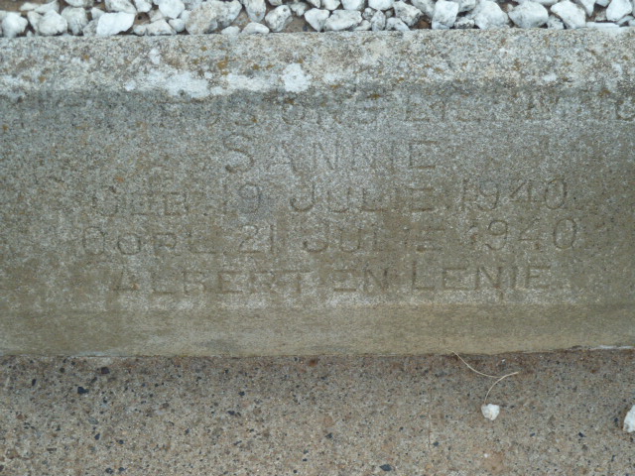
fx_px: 1523
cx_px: 318
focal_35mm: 83
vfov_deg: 17.8
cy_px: 238
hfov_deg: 23.6
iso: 160
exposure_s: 1/200
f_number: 4.2
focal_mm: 13.7
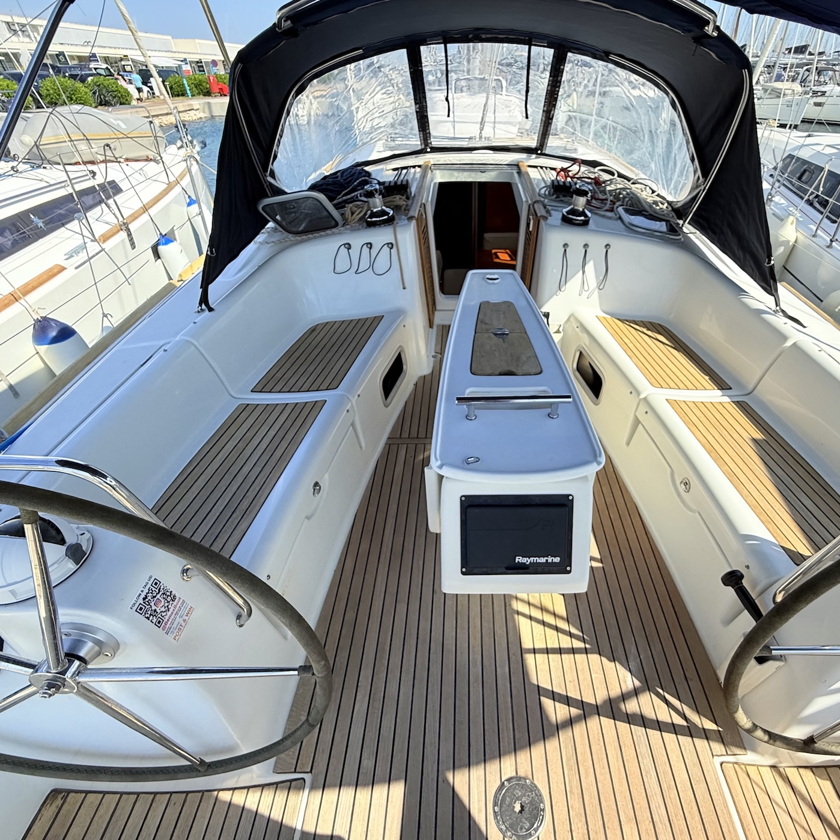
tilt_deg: -36.4
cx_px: 492
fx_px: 467
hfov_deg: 83.2
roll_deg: -0.2
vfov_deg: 84.0
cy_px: 419
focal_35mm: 17
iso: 64
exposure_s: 1/1145
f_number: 2.2
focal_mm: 2.22
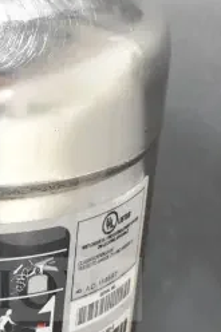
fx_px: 1226
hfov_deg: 10.2
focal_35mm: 133
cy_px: 215
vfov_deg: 15.4
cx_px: -9
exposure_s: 1/160
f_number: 6.3
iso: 6400
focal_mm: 24
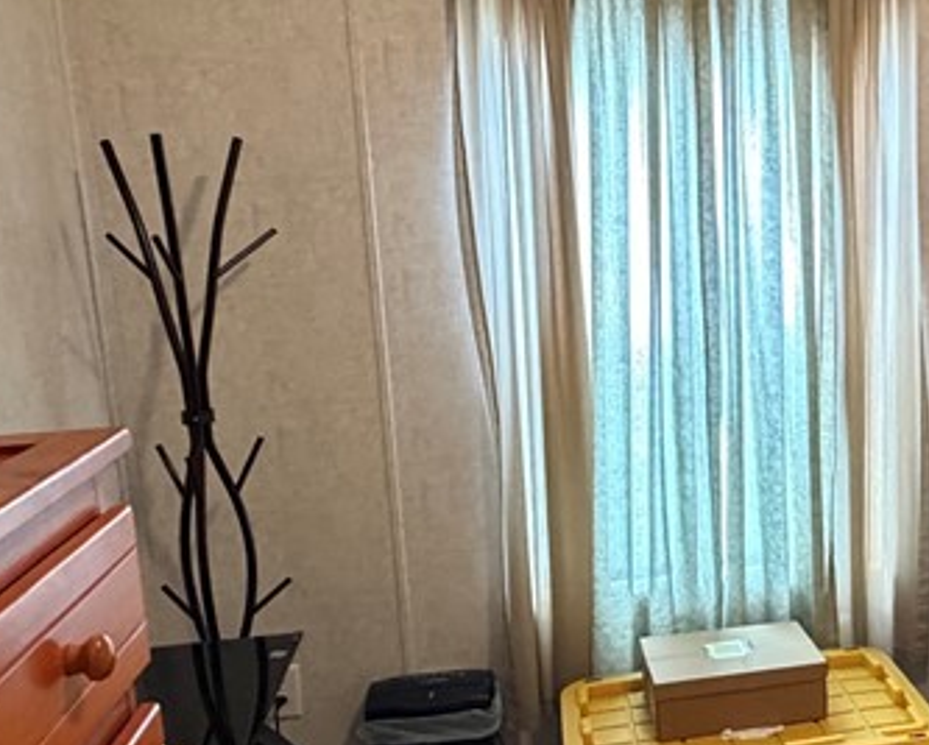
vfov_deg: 35.7
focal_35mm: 42
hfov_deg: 41.0
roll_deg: +0.7
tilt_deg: -10.5
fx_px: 1156
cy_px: 399
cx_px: 806
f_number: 2.2
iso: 640
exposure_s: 1/60
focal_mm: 2.22
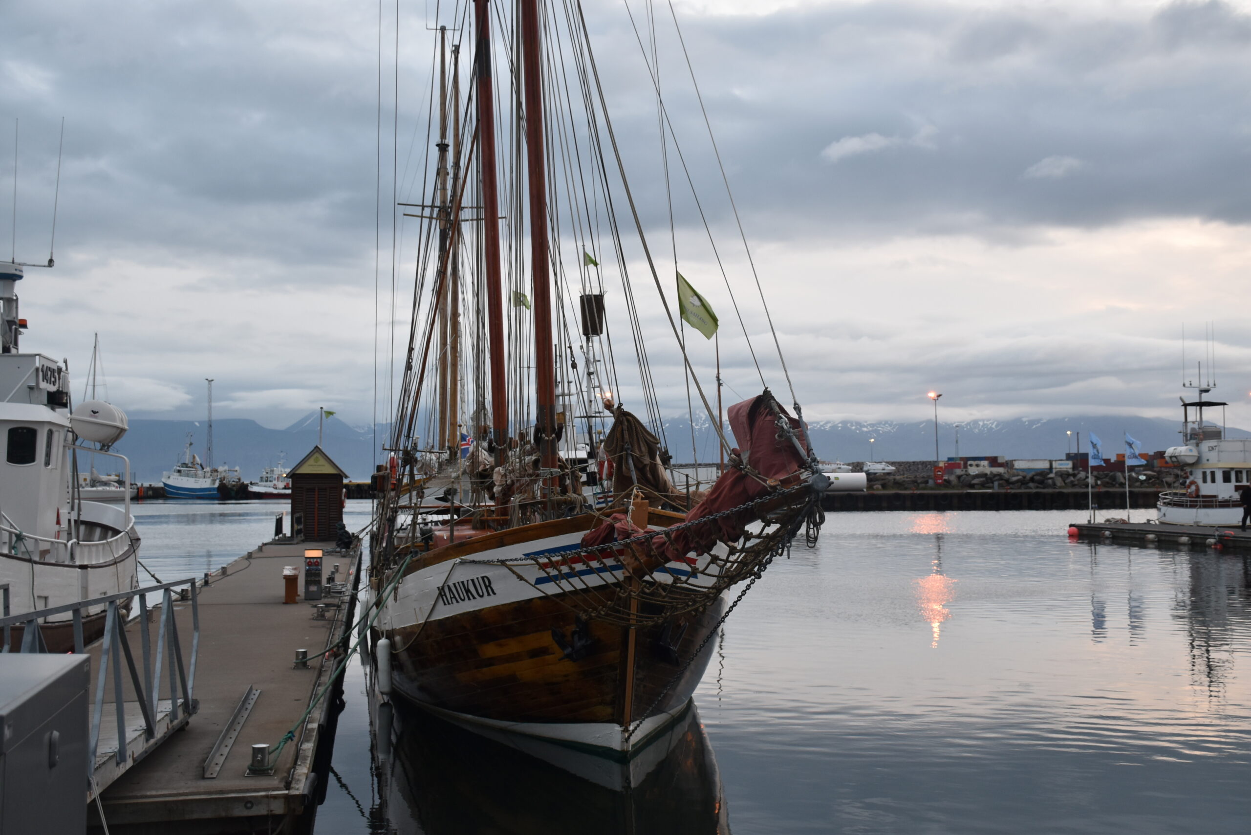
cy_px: 418
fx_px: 1355
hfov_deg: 49.5
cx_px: 626
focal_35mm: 39
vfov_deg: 34.2
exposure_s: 1/80
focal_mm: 26
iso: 400
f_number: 4.5
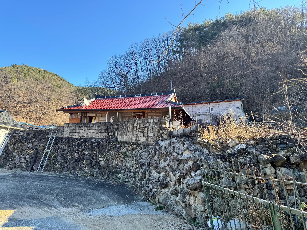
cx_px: 154
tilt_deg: +9.9
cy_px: 115
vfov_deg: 56.8
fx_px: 213
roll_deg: -1.3
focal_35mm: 24
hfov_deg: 71.6
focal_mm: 6.76
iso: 80
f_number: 1.78
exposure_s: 1/938
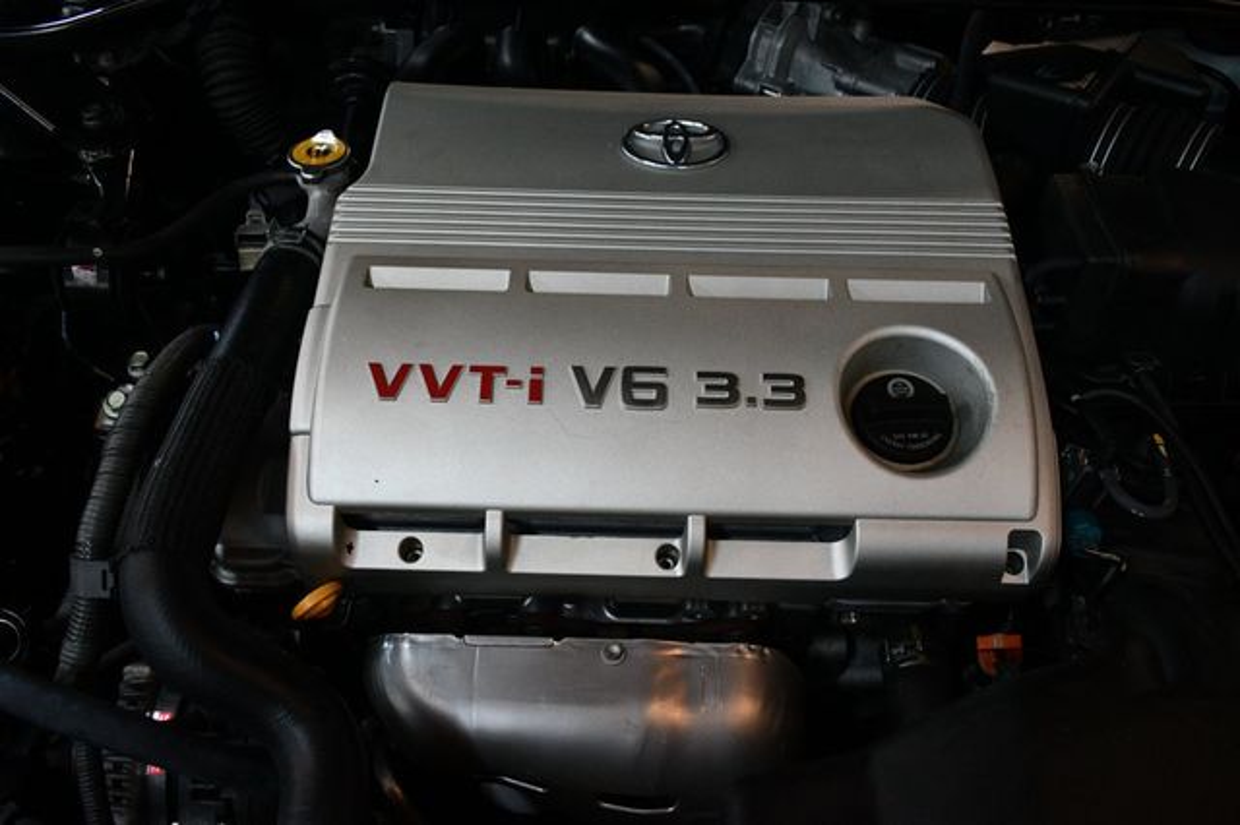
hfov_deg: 62.0
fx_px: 1033
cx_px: 620
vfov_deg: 43.6
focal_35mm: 30
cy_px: 412
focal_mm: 20
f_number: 3.5
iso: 1400
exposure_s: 1/125
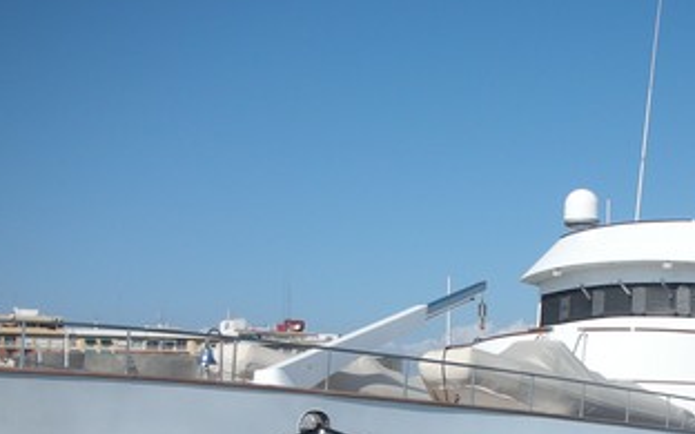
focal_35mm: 76
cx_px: 535
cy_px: 443
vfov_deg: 16.8
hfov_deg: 26.7
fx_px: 1440
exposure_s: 1/189
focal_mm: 5.8
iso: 50
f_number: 7.9
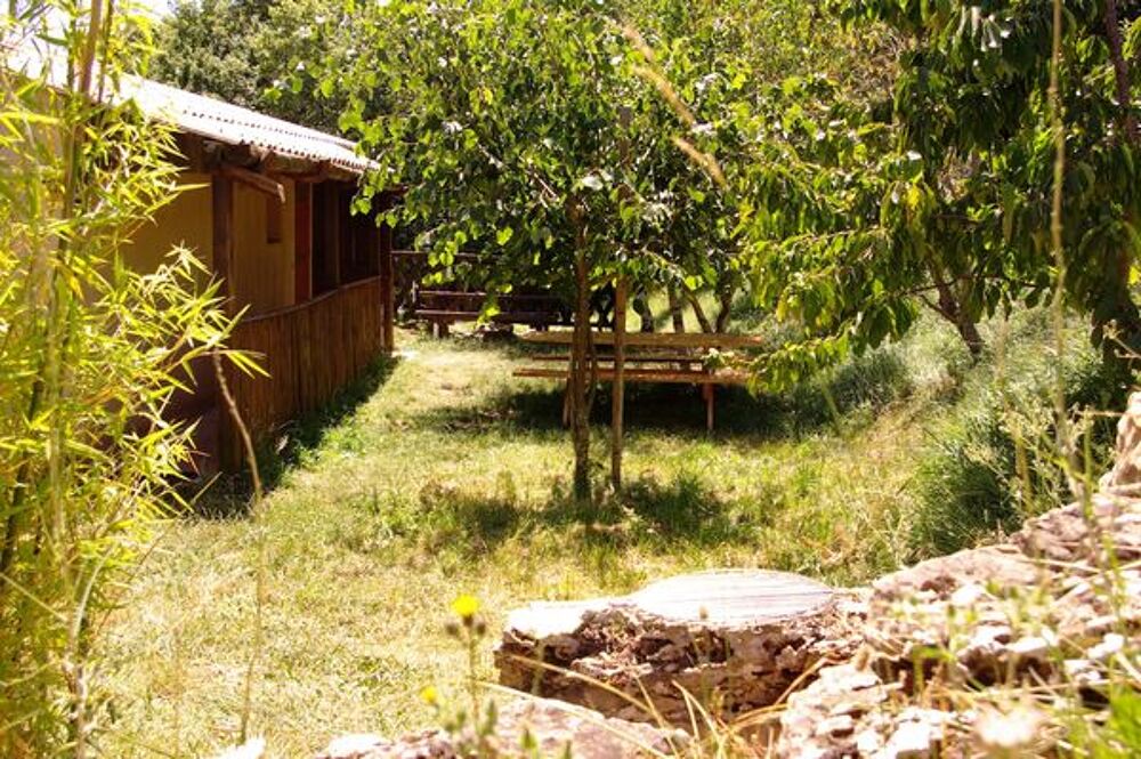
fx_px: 1140
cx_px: 570
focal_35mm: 36
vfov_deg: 36.8
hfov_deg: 53.2
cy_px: 380
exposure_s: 1/125
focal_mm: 24
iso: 100
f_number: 6.7
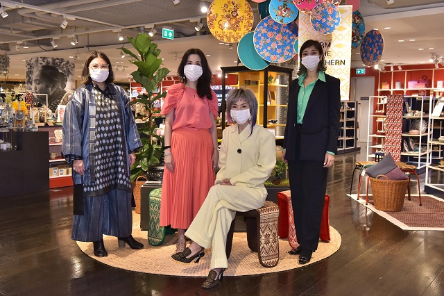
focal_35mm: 40
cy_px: 148
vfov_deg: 33.4
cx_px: 222
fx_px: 493
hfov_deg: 48.5
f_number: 6.3
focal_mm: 40
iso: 1250
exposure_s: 1/160
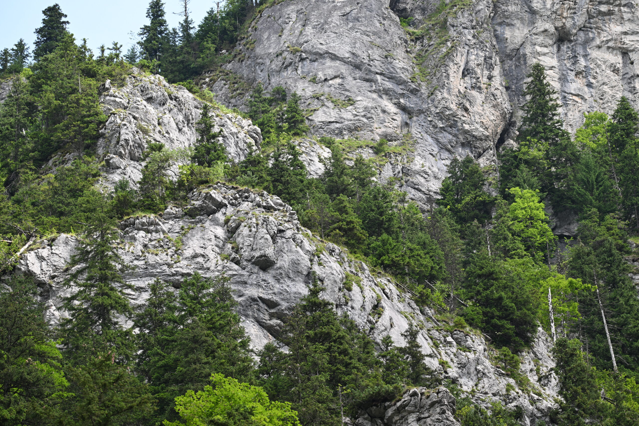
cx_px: 320
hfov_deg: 11.4
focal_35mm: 180
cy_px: 213
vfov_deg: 7.6
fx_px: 3195
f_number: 5.6
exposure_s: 1/200
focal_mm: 180
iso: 140
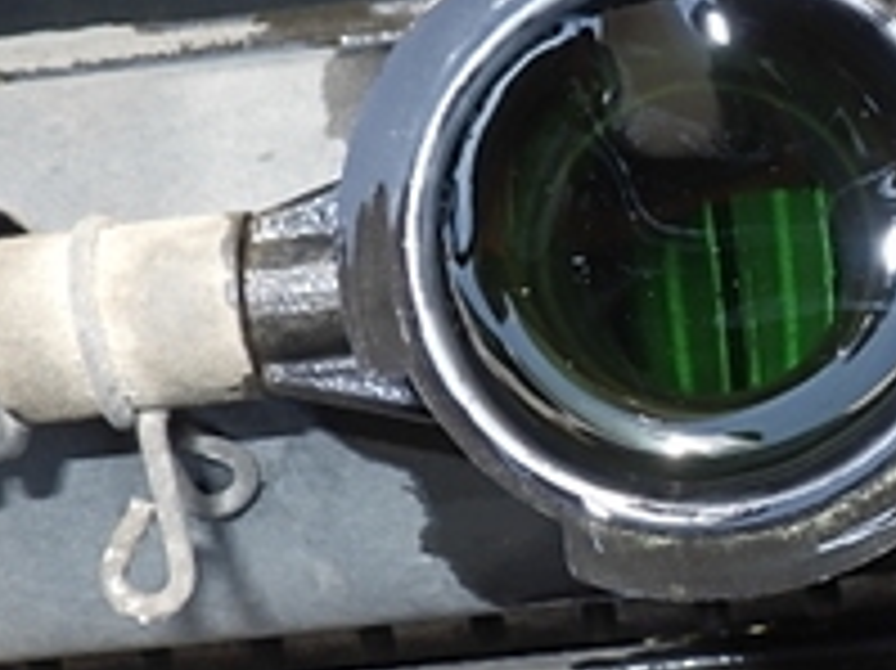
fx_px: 2121
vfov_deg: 18.0
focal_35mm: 82
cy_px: 265
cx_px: 720
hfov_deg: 23.5
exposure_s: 1/50
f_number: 4.6
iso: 125
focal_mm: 6.1
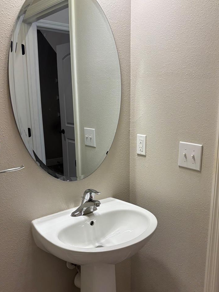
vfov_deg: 55.2
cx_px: 122
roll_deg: -0.7
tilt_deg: -13.6
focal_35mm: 33
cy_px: 161
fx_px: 278
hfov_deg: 42.9
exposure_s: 1/120
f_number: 1.6
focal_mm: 5.96
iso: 80
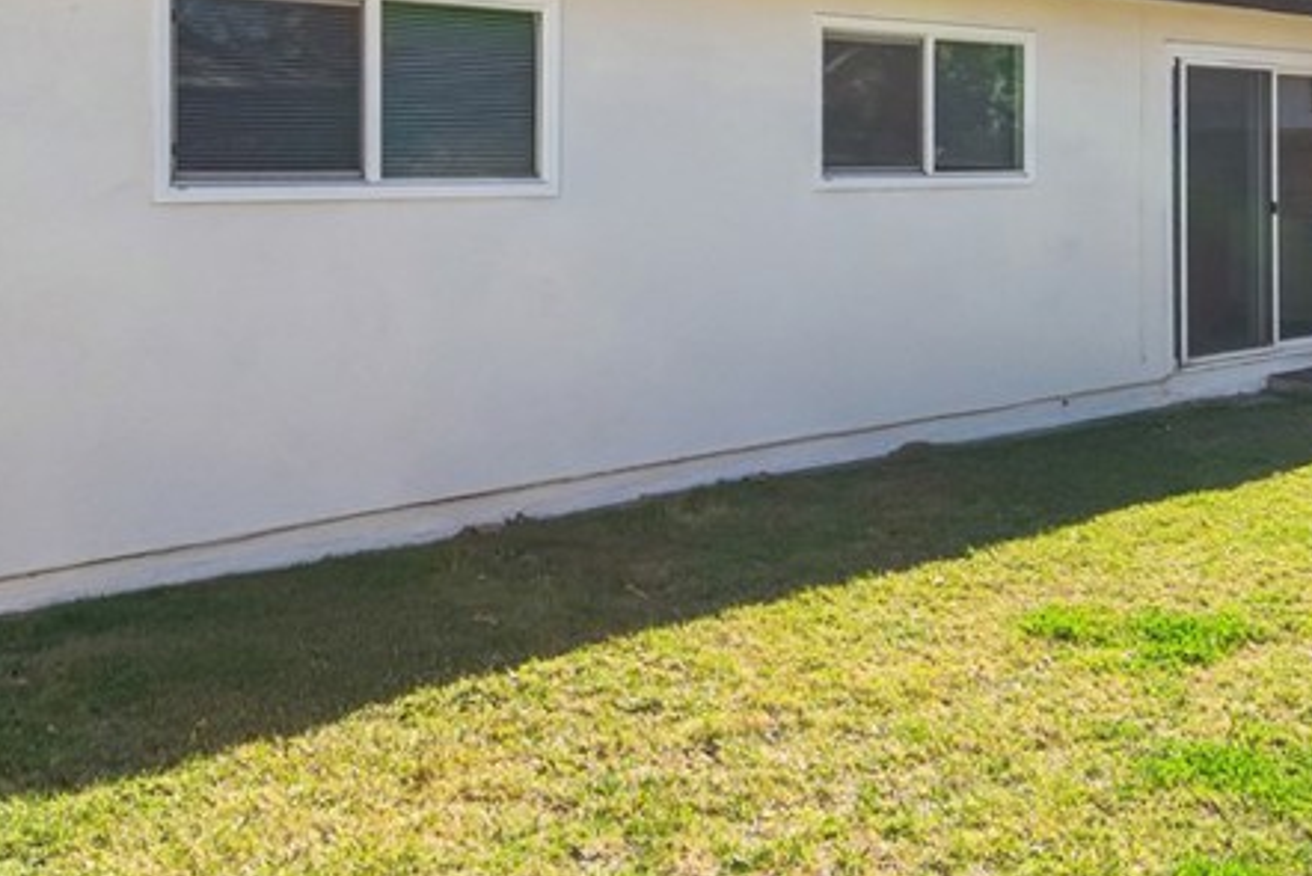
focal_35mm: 44
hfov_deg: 44.5
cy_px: 190
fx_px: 1604
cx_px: 692
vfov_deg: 29.9
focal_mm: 19
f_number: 8
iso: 320
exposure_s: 1/500
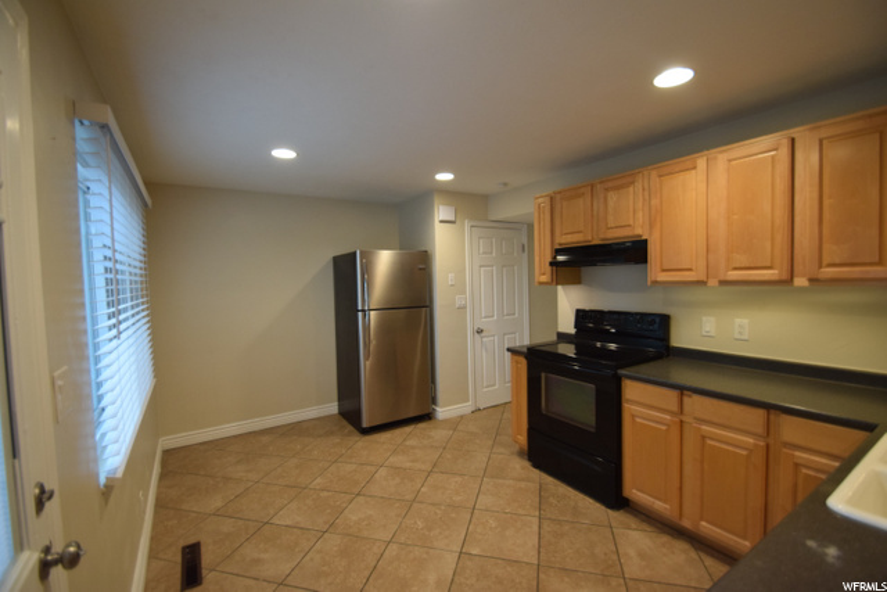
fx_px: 370
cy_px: 296
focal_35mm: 15
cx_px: 444
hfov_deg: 100.4
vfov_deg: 77.4
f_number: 3.5
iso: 900
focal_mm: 10
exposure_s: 1/60
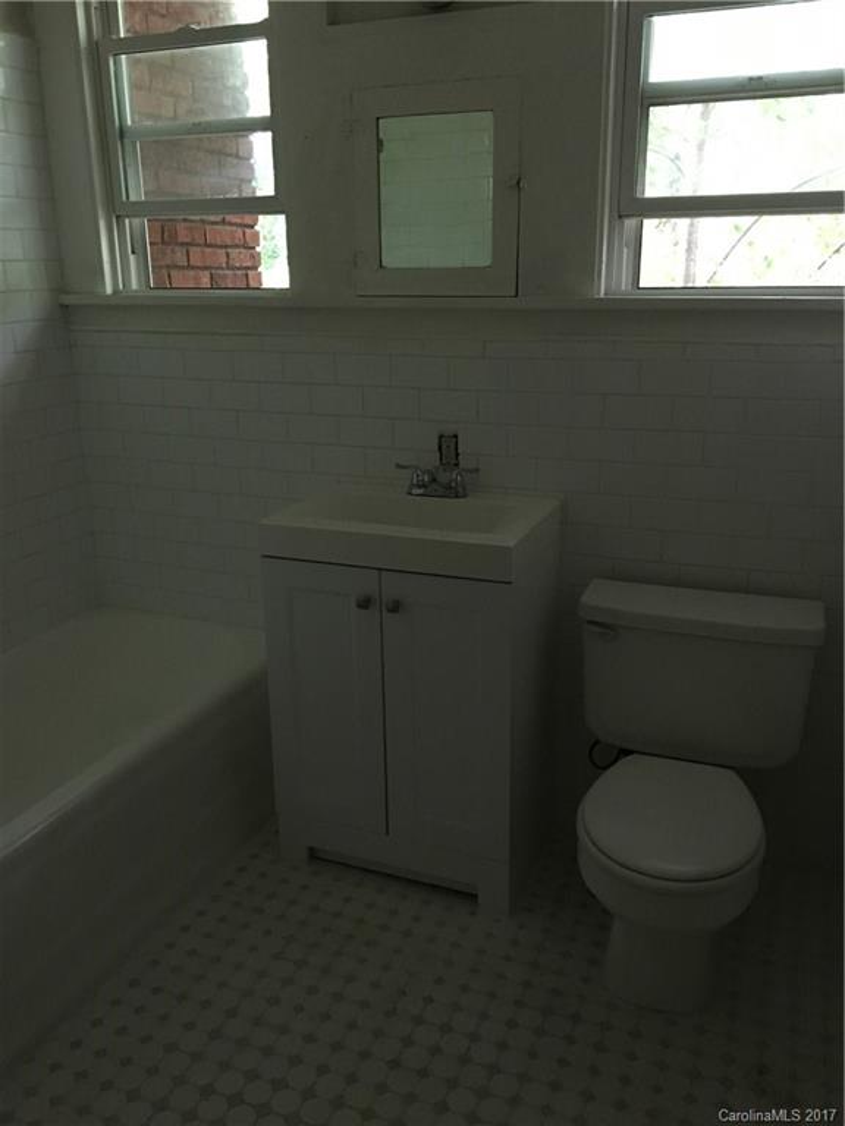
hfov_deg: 48.2
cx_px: 422
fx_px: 944
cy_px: 563
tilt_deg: -15.9
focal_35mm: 29
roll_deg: +0.8
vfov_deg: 61.7
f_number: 2.2
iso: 400
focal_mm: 4.15
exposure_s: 1/15
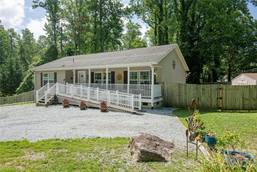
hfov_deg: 81.2
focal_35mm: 21
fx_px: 150
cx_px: 128
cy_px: 86
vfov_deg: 59.6
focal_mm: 21
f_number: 7.1
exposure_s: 1/800
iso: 320
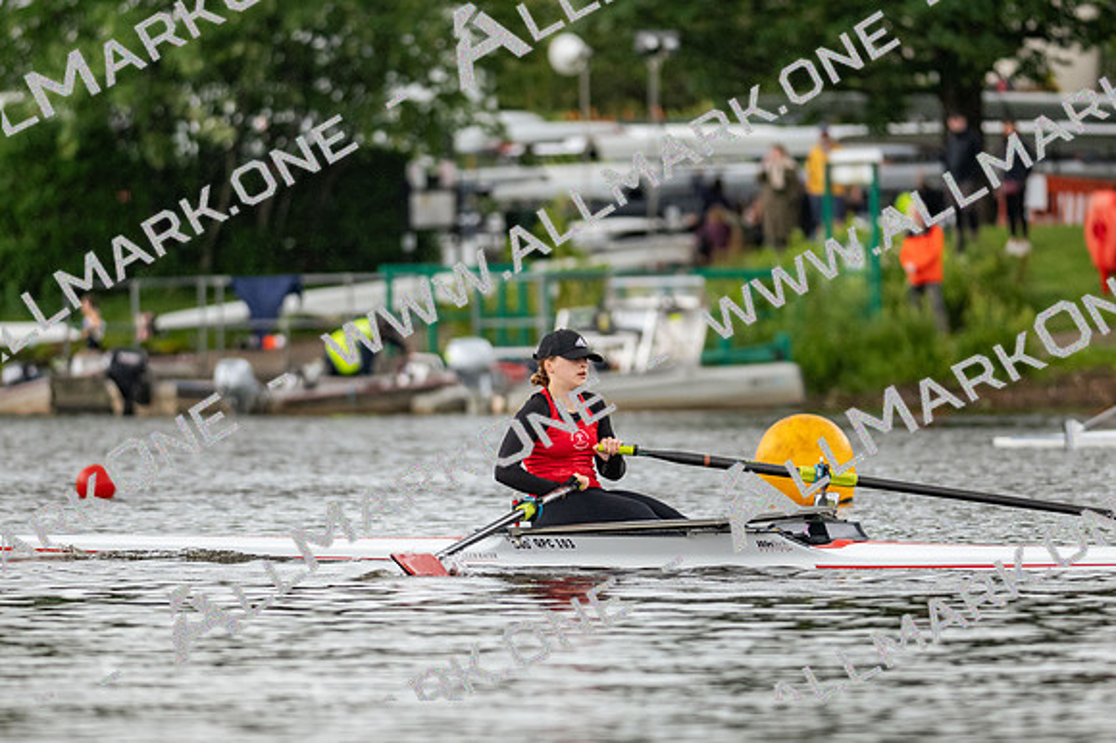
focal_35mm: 450
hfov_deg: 4.6
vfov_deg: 3.1
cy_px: 372
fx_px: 13942
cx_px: 558
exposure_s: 1/2000
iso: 1100
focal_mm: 300
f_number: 4
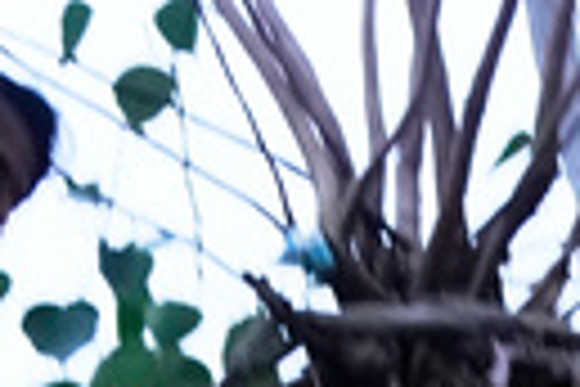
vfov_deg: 5.9
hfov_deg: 10.0
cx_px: 854
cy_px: 1521
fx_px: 3206
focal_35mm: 199
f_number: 2.8
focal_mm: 25
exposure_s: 1/100
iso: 1250
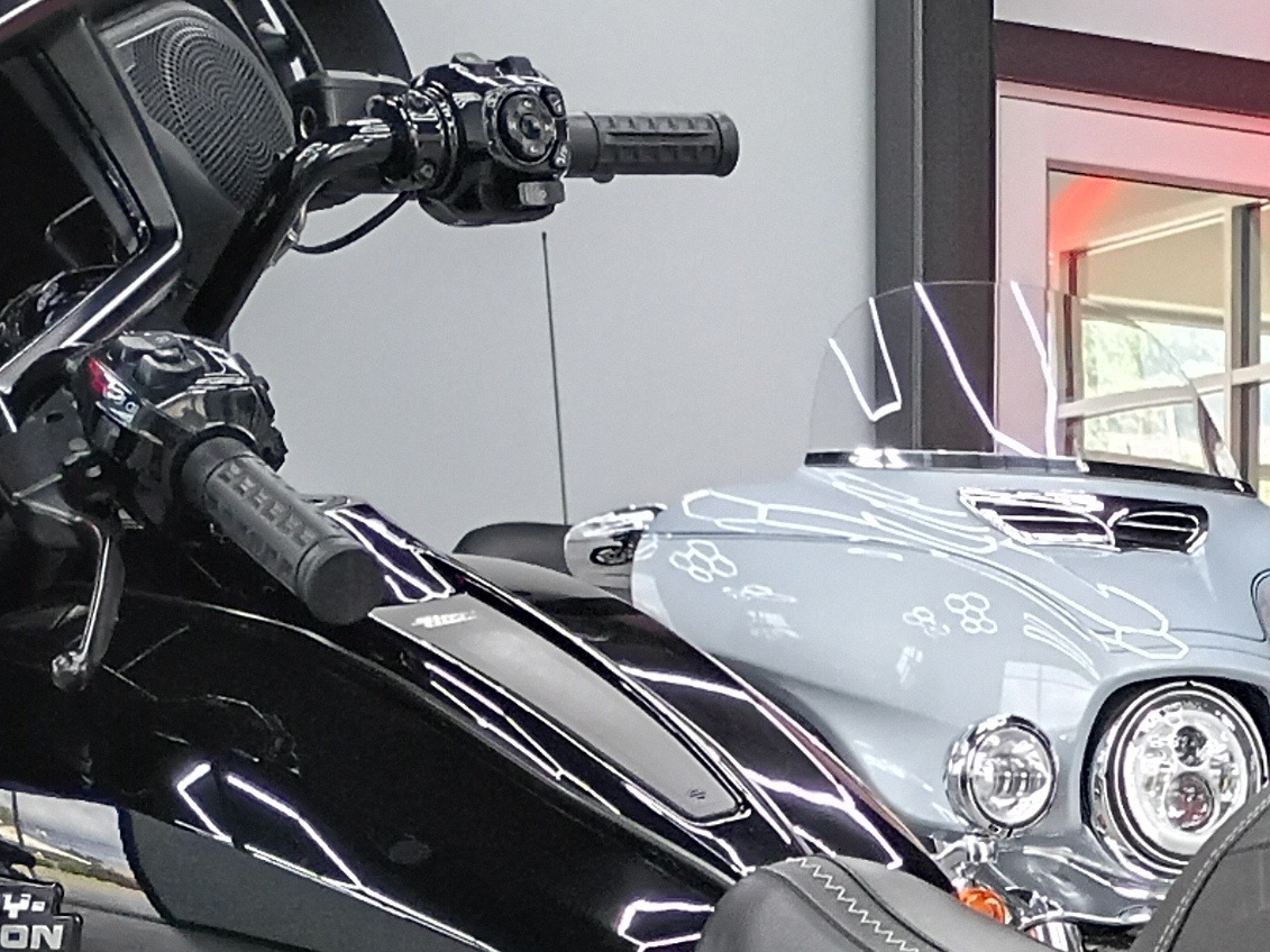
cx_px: 1361
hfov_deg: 18.1
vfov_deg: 13.3
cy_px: 1407
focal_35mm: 105
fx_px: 3852
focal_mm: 4.27
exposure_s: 1/60
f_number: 1.8
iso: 779
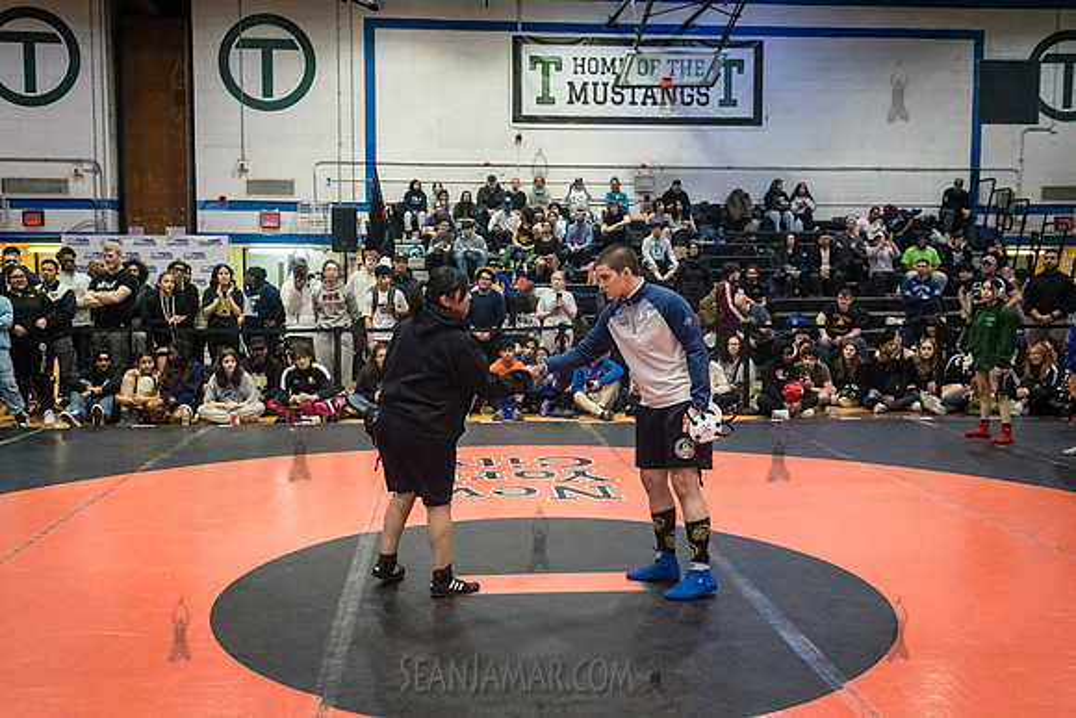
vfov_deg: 37.7
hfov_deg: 54.1
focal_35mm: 35
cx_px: 536
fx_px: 1053
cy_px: 359
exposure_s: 1/400
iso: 6400
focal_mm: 35
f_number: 4
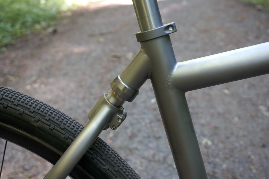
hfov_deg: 48.0
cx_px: 134
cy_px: 90
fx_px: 302
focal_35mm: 40
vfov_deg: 33.0
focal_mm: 27
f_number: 4.5
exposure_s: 1/25
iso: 200
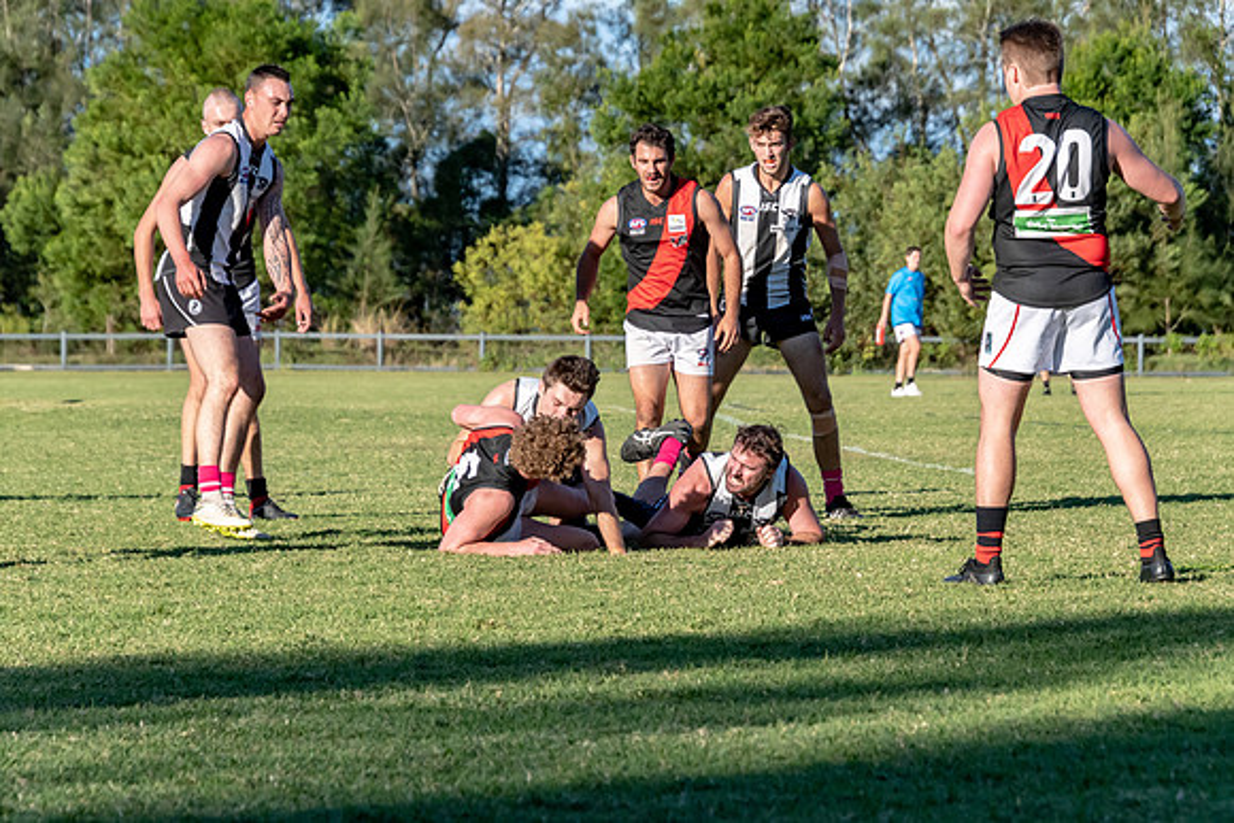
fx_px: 6274
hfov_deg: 11.2
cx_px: 617
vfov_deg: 7.5
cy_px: 412
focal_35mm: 183
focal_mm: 122
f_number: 6.3
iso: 800
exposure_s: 1/4000
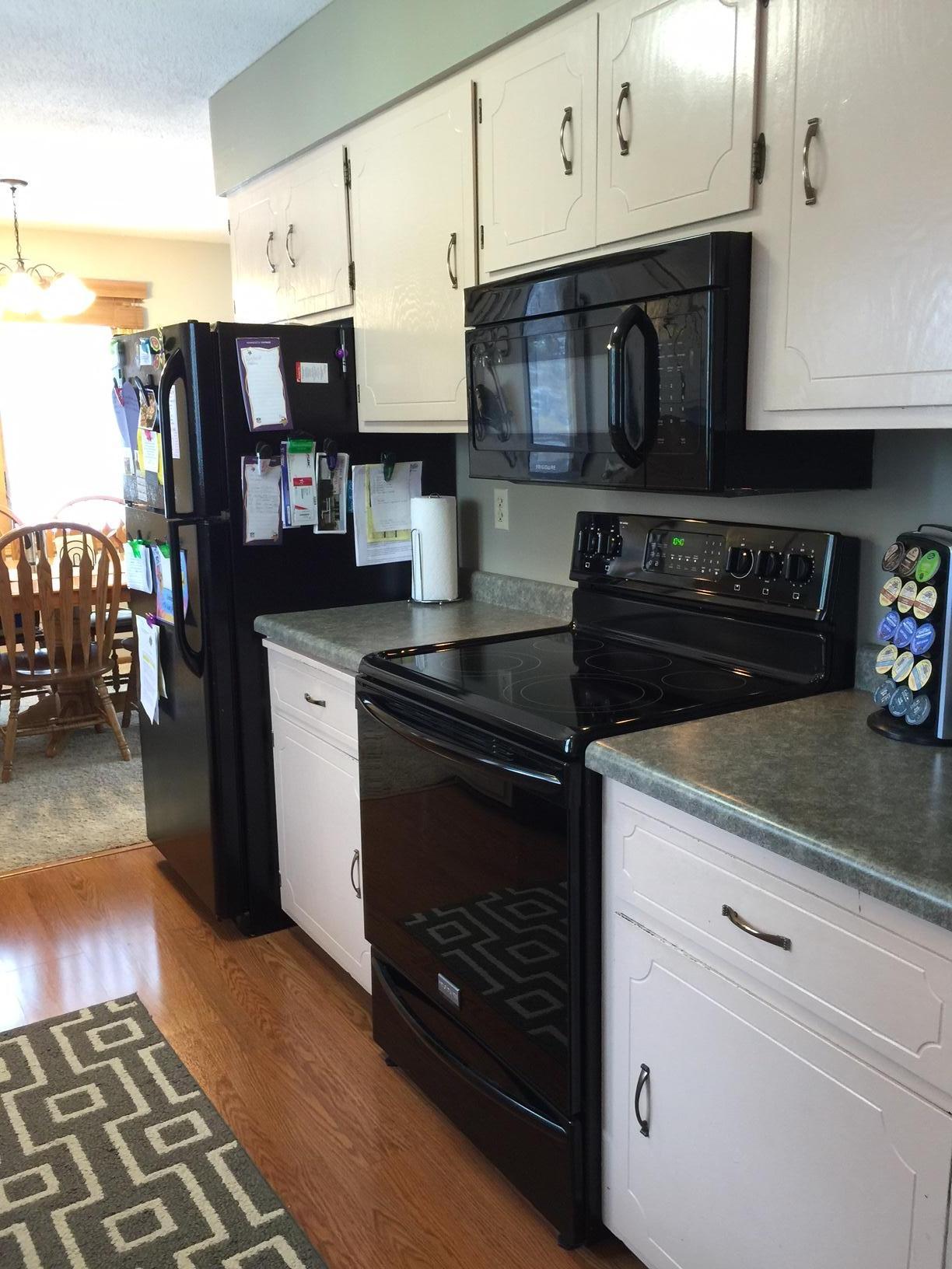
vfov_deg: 61.7
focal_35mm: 29
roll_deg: +0.9
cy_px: 634
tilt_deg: -10.9
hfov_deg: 48.2
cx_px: 476
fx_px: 1063
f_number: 2.2
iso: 64
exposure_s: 1/15
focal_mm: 4.15
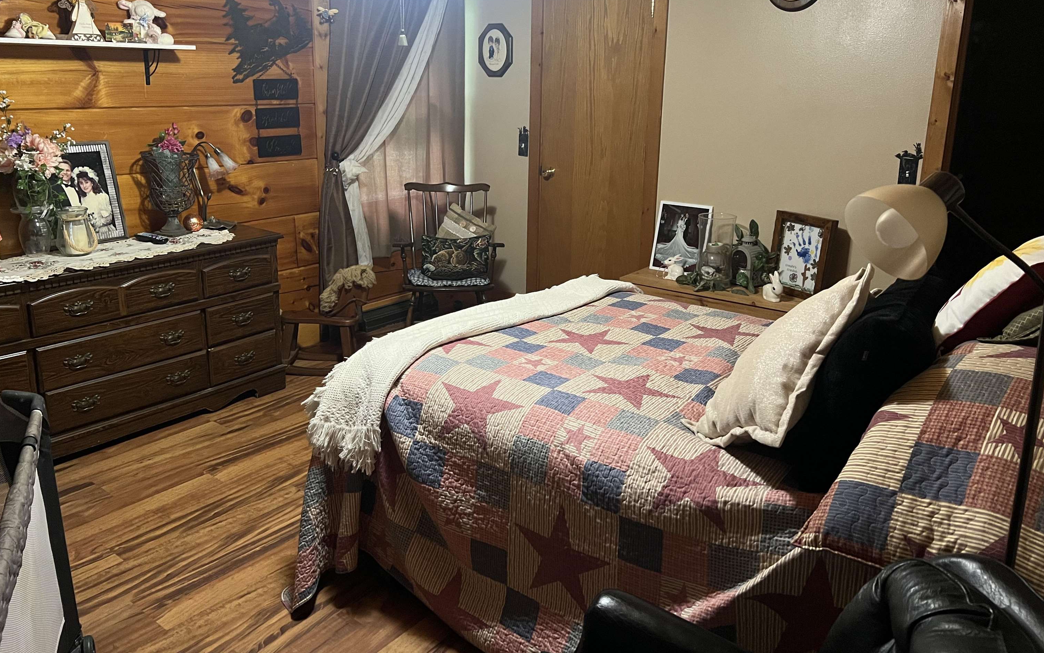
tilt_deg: -12.4
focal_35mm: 28
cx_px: 516
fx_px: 797
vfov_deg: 44.3
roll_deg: -0.4
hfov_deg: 66.5
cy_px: 261
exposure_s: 1/40
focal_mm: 5.7
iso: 500
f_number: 1.5
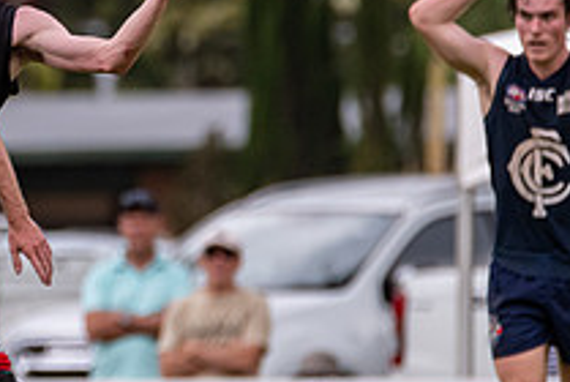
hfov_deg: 1.2
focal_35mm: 1733
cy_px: 142
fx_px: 27477
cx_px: -165
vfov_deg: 0.8
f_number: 6.3
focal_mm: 500
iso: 1250
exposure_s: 1/1000
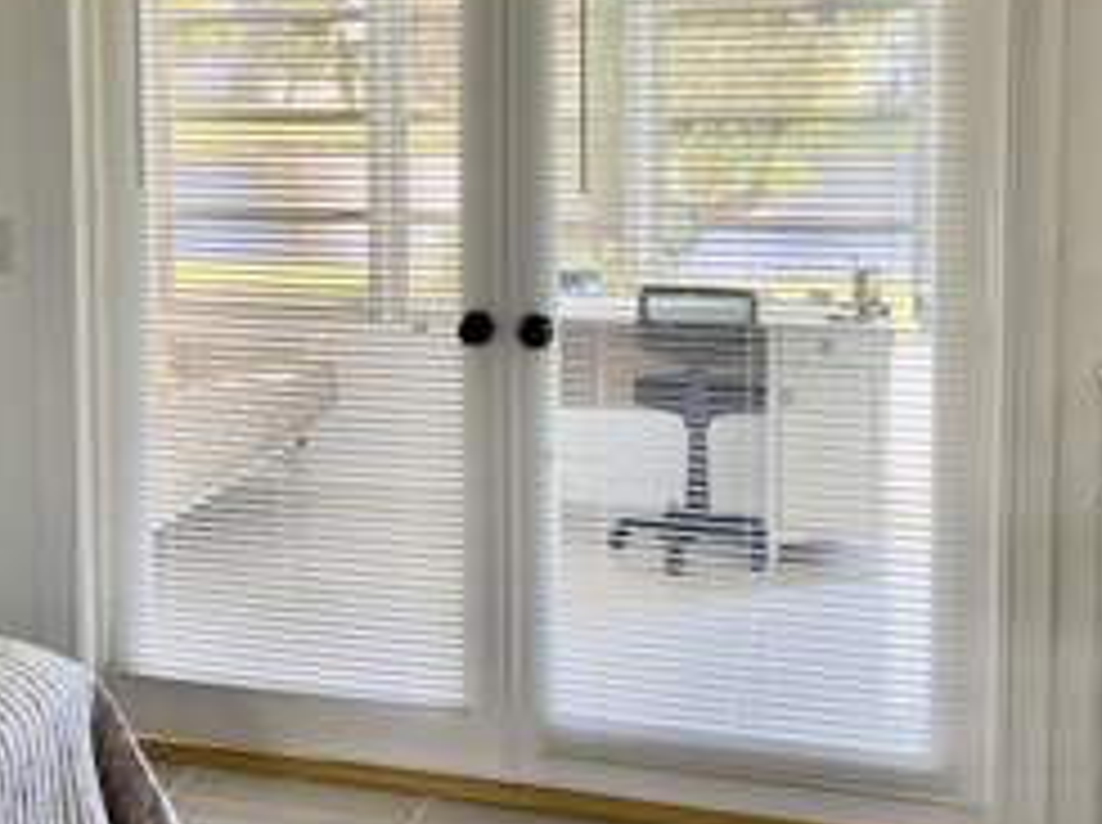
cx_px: 391
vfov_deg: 27.9
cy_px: 169
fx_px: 1621
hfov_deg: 37.2
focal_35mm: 51
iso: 64
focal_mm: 5.7
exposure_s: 1/60
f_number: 1.5
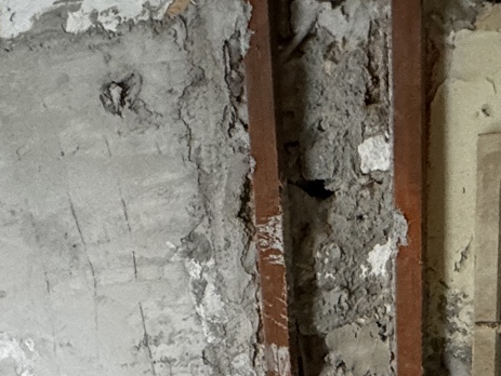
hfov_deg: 32.9
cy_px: 588
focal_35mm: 58
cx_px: 337
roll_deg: +3.6
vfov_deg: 20.9
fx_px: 840
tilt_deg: -23.3
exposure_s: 1/60
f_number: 2.2
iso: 640
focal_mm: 2.22
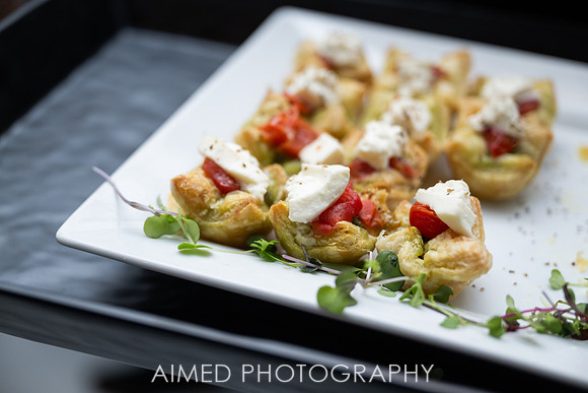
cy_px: 196
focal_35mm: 55
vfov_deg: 24.6
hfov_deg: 36.2
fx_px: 899
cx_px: 294
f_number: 2.8
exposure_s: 1/200
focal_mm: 55
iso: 500
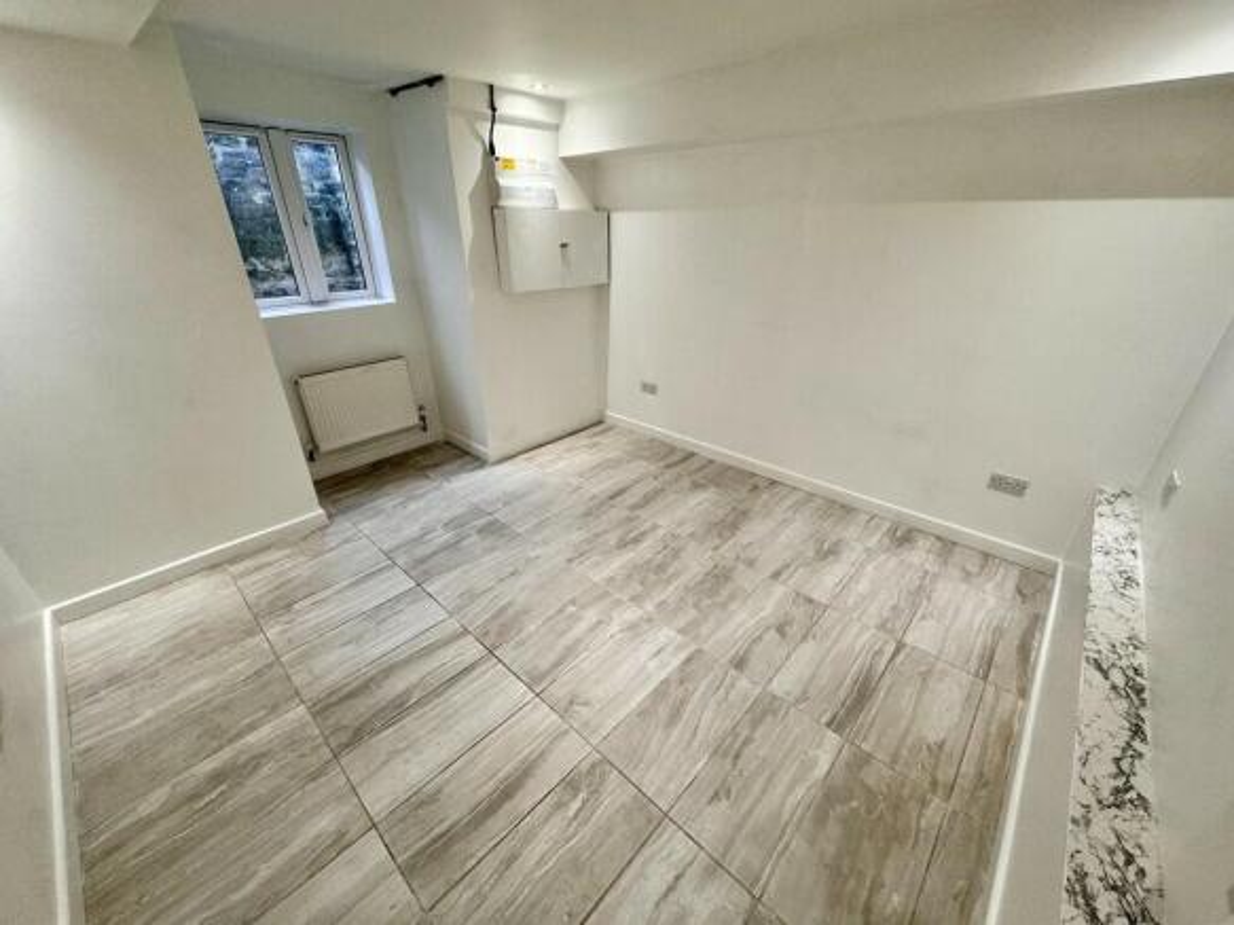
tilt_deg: -25.2
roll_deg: +0.1
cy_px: 462
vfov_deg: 85.7
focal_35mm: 14
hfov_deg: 102.1
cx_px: 617
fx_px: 499
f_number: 2.2
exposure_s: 1/100
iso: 100
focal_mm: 2.22
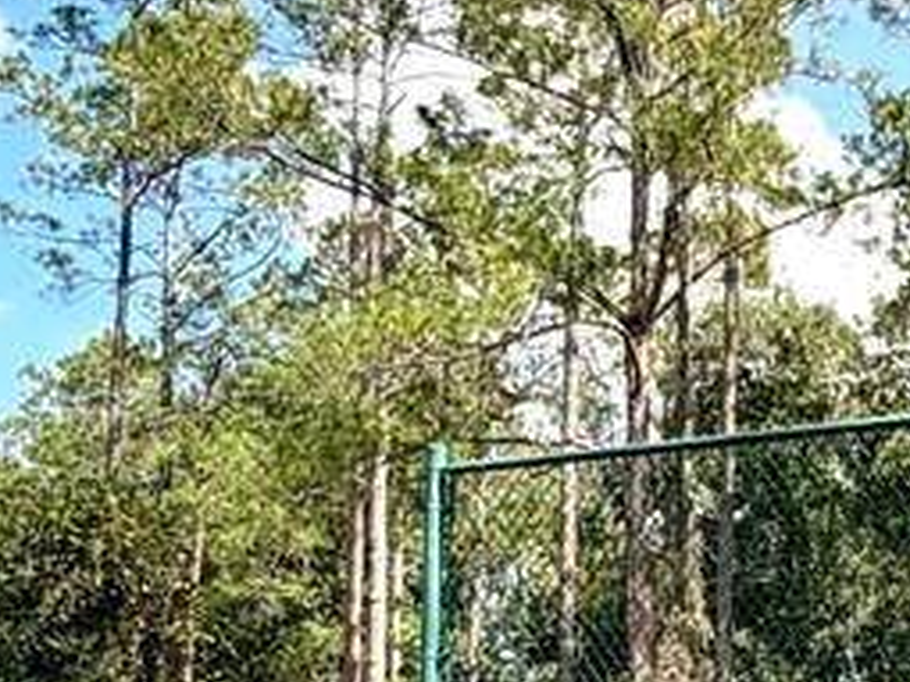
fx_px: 2312
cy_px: 714
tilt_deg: +3.9
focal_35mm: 88
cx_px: 1181
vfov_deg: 16.4
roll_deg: -0.6
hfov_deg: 20.4
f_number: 2.2
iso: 32
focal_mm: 2.22
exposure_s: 1/770
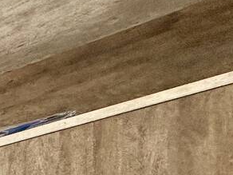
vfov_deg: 16.1
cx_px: -282
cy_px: 357
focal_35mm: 69
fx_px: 464
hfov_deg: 16.7
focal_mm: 2.22
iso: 80
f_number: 2.2
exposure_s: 1/99
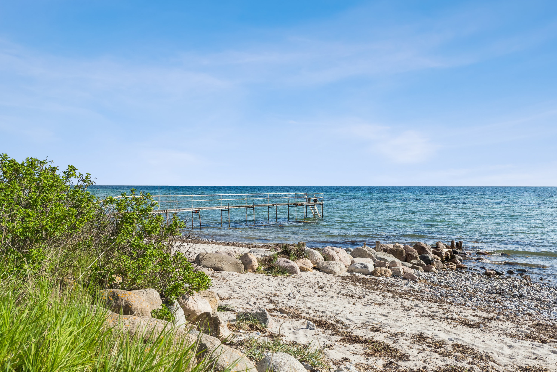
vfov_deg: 43.6
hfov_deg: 61.9
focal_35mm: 30
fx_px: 464
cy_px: 186
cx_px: 278
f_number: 8
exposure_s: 1/800
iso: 250
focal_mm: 20
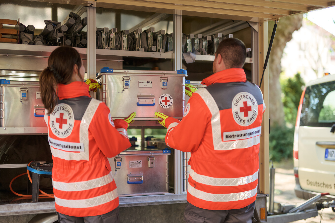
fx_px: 465
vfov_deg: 27.0
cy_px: 112
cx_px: 168
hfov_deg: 39.6
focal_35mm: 50
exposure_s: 1/1250
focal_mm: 50
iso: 640
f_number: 1.2
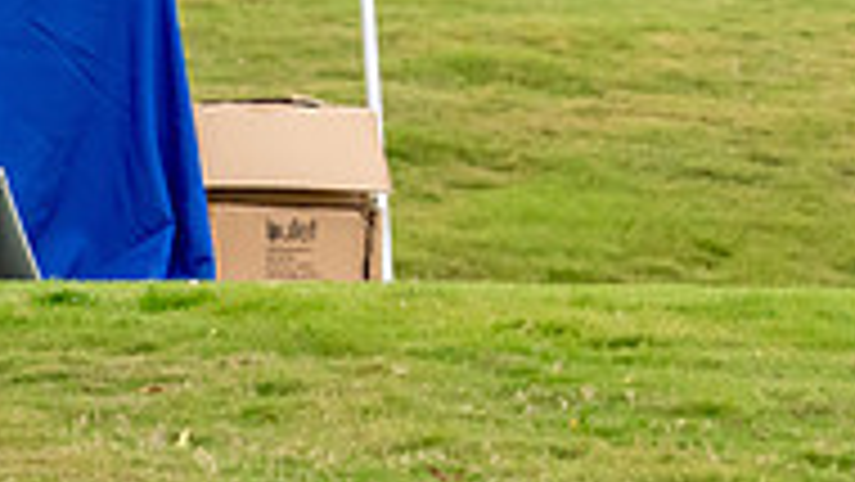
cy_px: -367
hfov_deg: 1.6
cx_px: 1256
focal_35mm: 1392
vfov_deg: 0.9
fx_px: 31567
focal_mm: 290
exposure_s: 1/2000
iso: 2000
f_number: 5.6
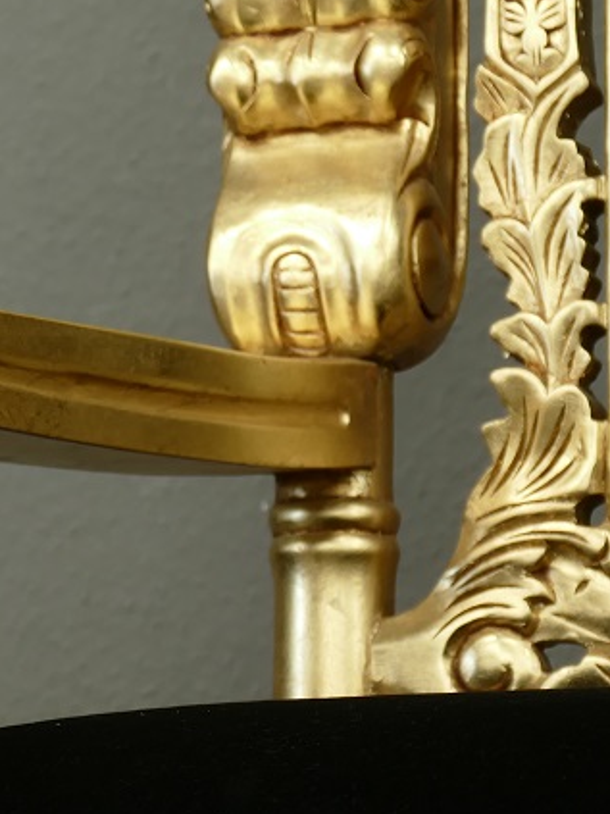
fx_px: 4490
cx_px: 73
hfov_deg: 7.8
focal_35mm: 191
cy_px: 702
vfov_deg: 10.3
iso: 125
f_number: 3.7
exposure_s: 1/4
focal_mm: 25.64
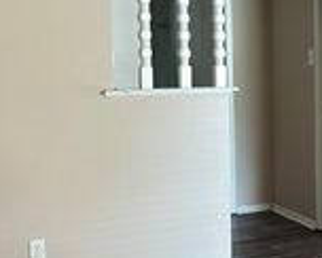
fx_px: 735
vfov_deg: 19.9
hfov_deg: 23.2
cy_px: 109
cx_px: 356
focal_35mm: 77
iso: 1000
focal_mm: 6.86
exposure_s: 1/19
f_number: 1.78
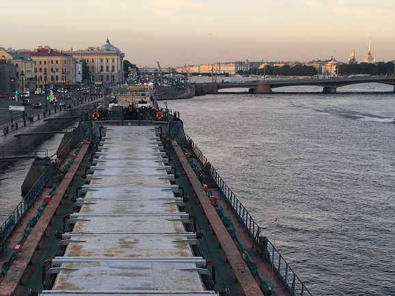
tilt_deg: -11.8
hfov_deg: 29.6
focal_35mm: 65
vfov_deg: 22.4
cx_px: 127
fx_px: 742
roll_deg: -0.7
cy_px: 218
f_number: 2.2
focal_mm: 4.15
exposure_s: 1/120
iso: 25
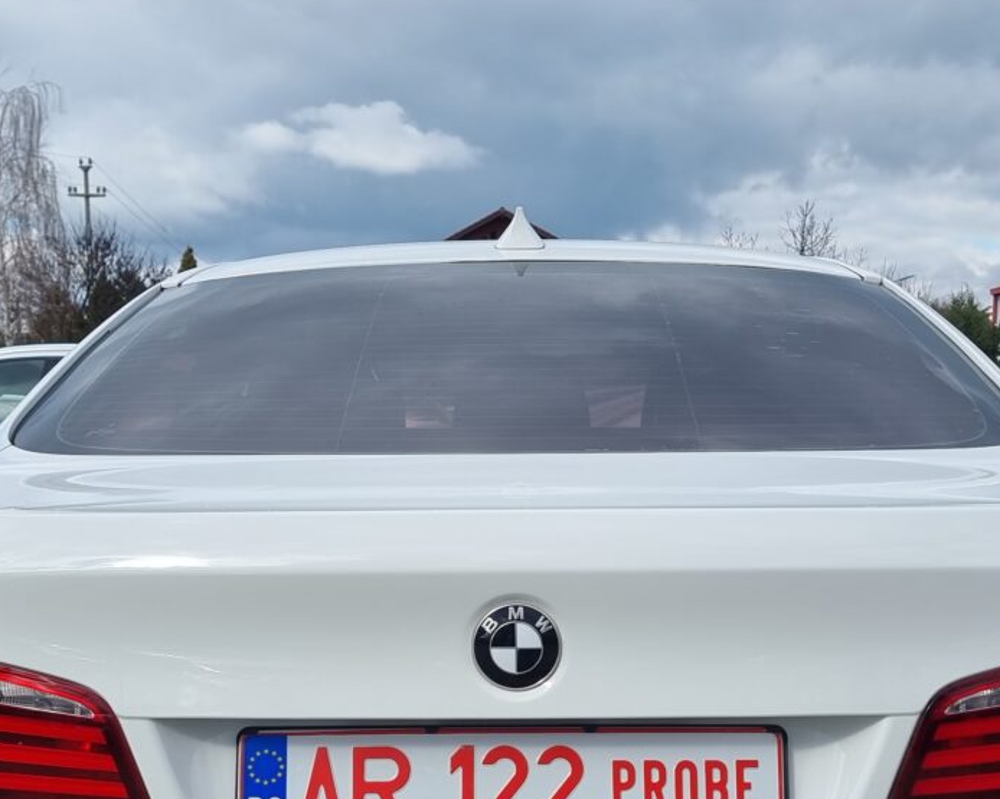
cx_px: 487
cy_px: 669
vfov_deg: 27.4
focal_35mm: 54
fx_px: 1598
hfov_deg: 34.7
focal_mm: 6.7
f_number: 1.8
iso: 50
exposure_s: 1/716
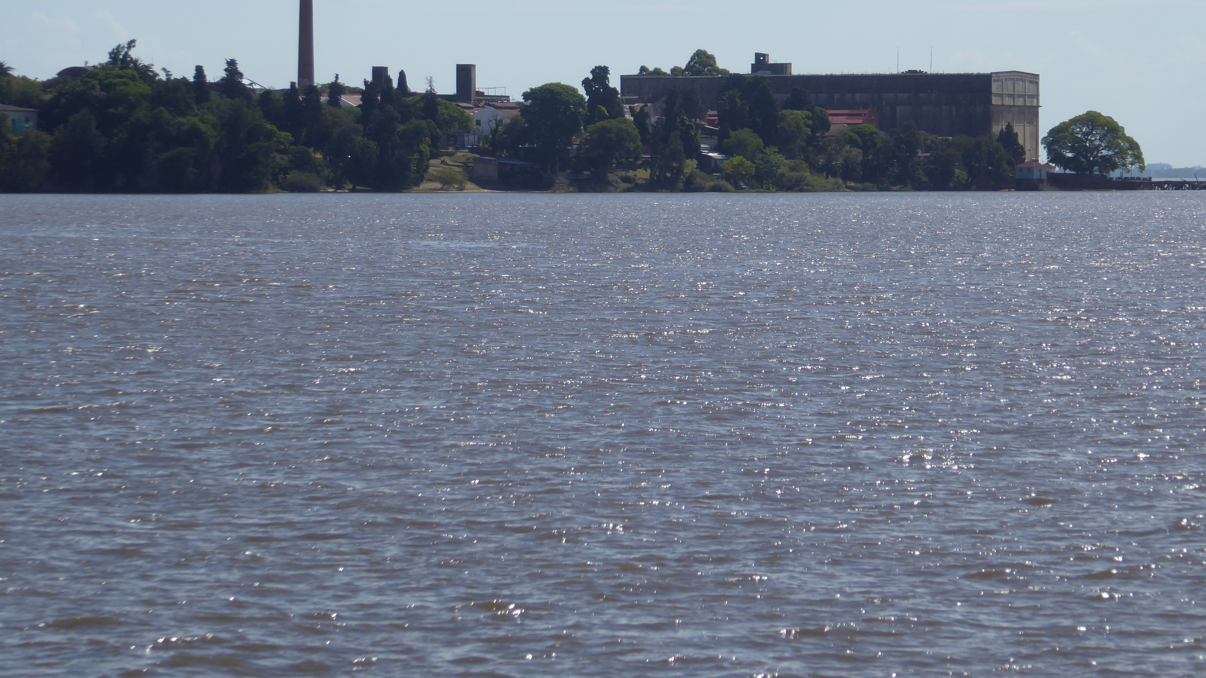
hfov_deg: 9.6
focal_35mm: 225
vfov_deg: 5.4
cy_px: 237
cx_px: 603
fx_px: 7195
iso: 80
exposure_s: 1/640
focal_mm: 33.2
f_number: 5.6
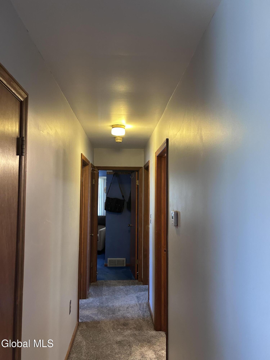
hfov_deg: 53.1
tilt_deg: +3.0
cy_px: 180
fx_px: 270
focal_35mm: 26
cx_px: 135
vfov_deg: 67.3
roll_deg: -0.4
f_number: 1.5
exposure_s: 1/60
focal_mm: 5.7
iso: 250
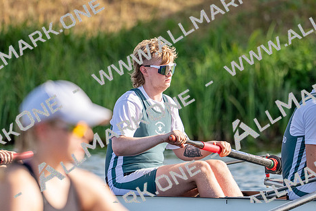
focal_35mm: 741
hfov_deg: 2.8
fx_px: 6502
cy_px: 87
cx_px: 175
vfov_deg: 1.9
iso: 500
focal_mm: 400
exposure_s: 1/2500
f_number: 4.5
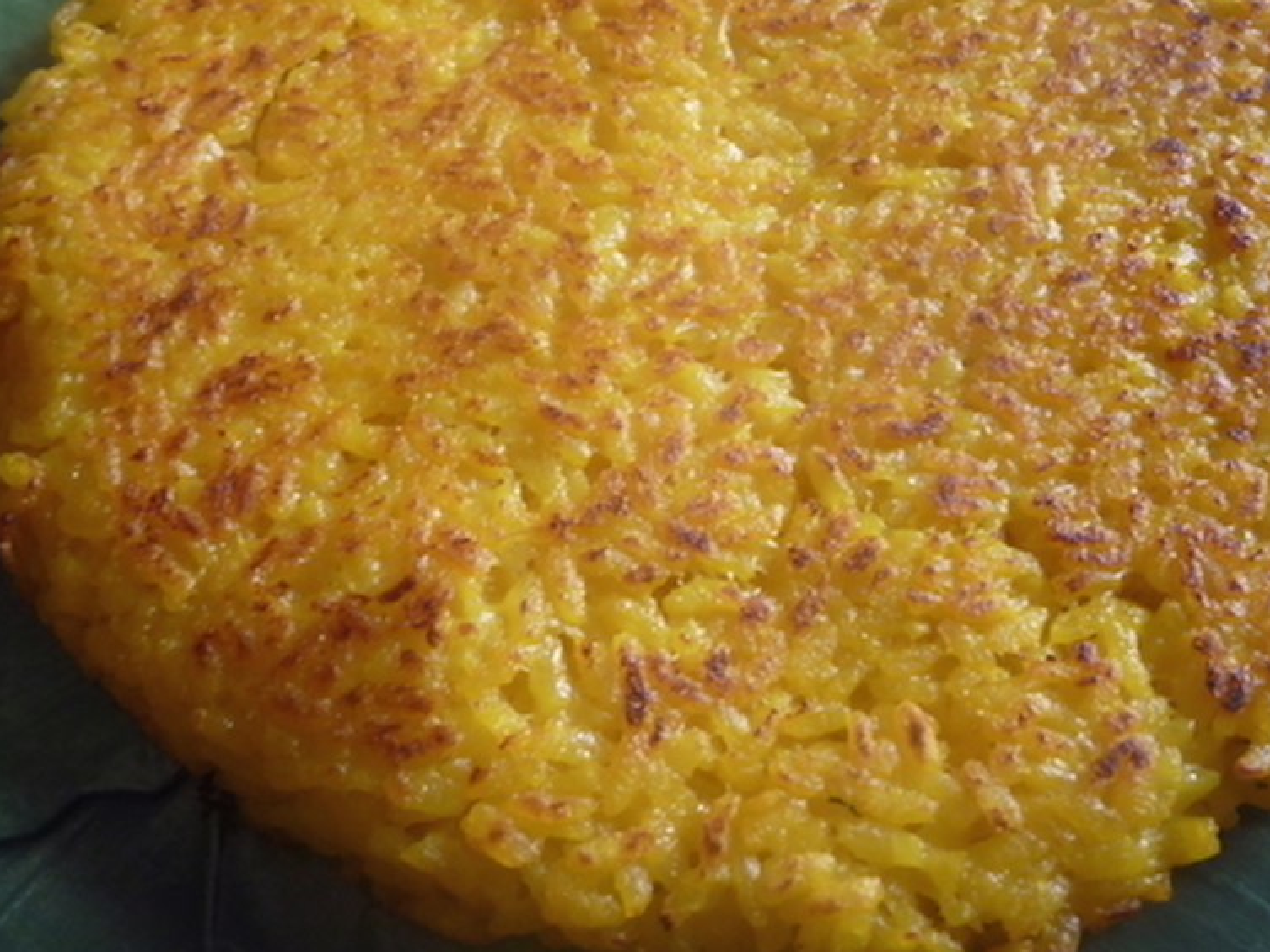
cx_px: 776
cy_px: 308
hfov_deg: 53.5
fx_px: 1248
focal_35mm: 34
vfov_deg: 41.2
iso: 125
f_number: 3.3
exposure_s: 1/30
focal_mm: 4.1
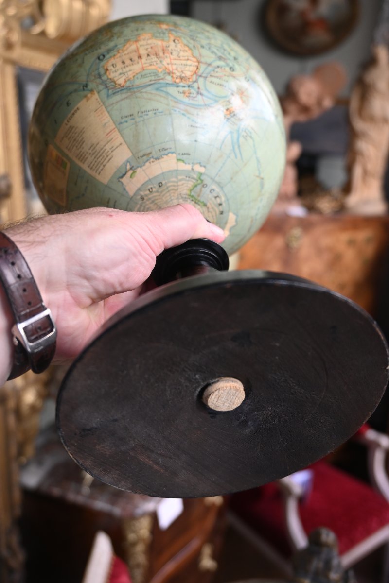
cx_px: 194
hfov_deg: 37.6
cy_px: 292
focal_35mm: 35
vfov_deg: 54.1
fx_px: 571
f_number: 3.8
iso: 400
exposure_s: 1/200
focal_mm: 23.5
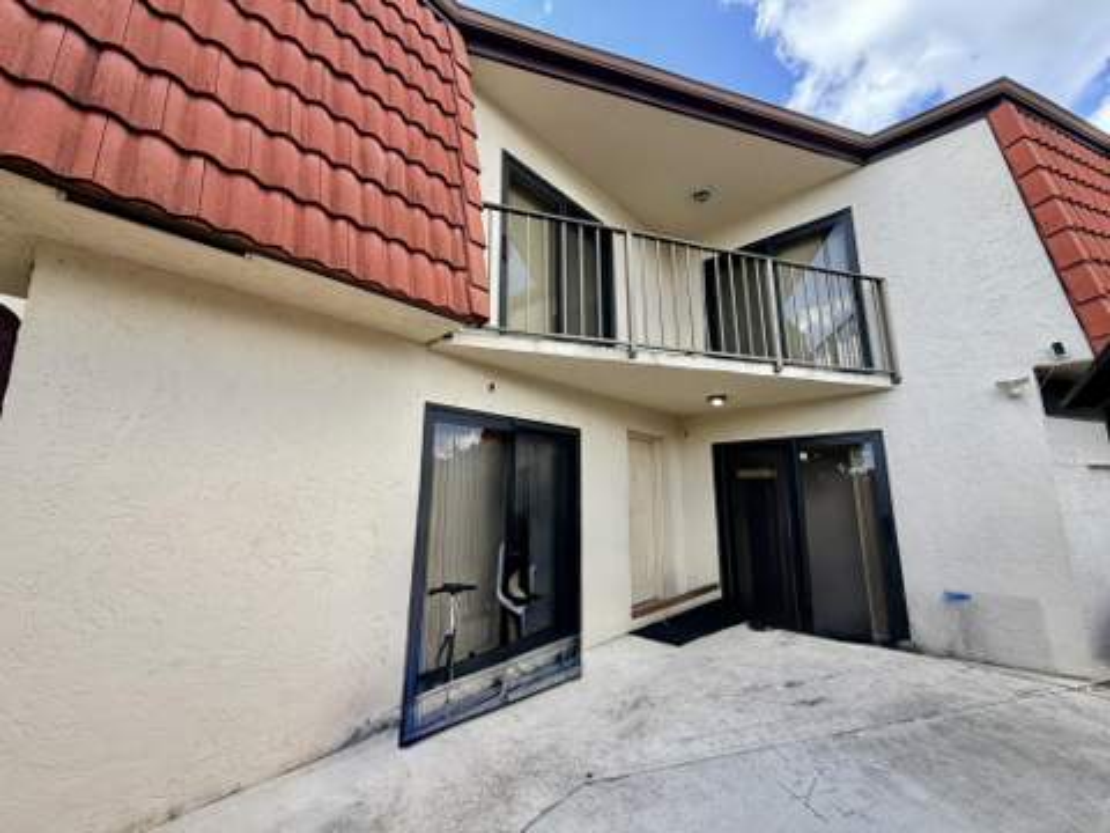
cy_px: 416
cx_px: 555
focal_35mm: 14
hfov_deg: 102.1
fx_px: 449
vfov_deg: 85.7
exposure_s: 1/502
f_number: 2.2
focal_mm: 2.22
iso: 50
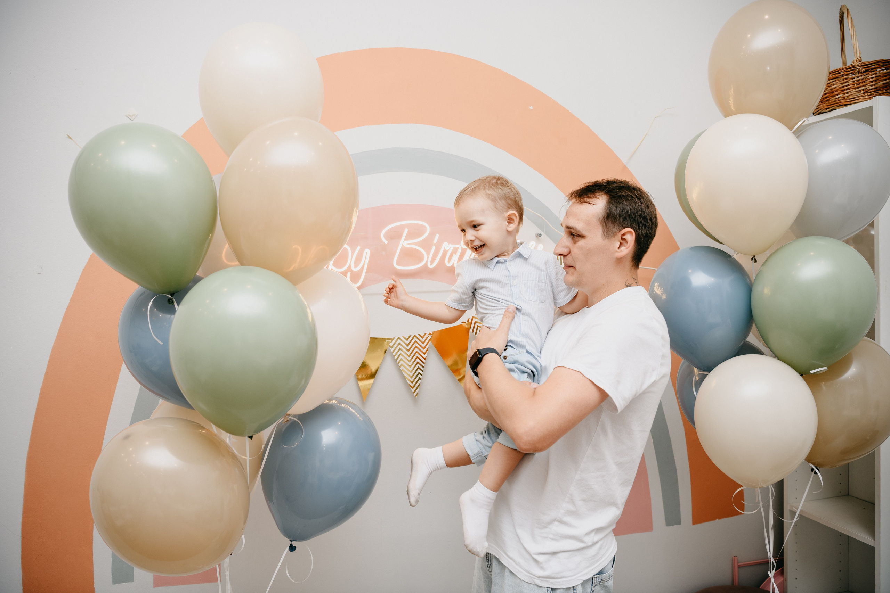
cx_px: 445
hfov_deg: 63.7
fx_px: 717
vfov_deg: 45.0
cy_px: 296
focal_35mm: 29
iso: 125
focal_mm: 29
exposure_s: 1/160
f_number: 3.5
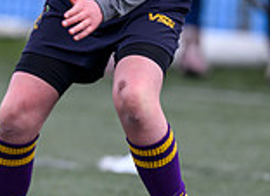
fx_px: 14809
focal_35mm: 1922
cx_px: -311
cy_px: -2
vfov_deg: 0.8
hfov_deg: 1.0
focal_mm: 400
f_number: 3.5
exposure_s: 1/1250
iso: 500
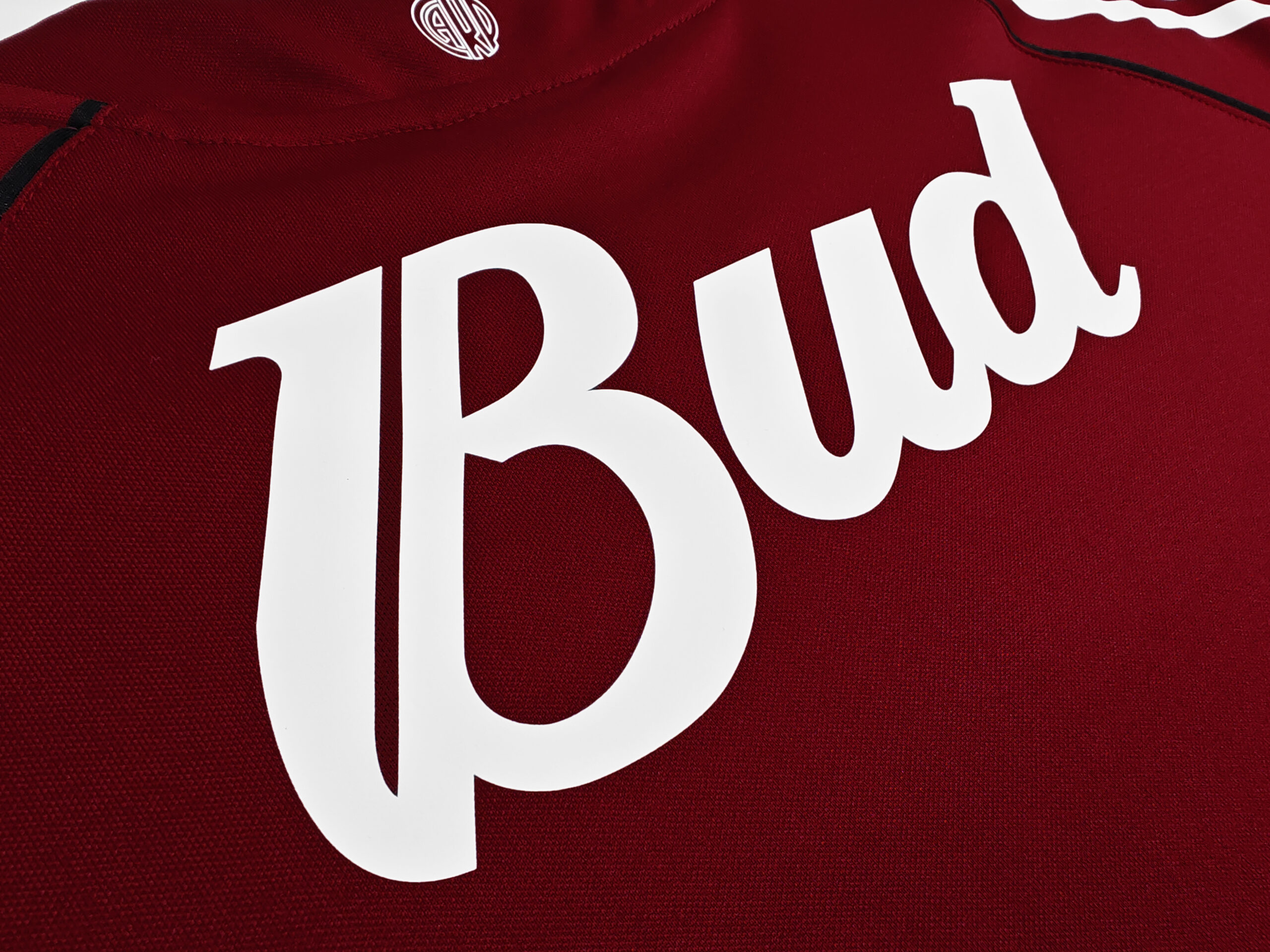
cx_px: 635
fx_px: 844
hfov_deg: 73.9
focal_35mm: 23
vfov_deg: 58.9
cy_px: 476
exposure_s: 1/50
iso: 70
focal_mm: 2.59
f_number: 2.2
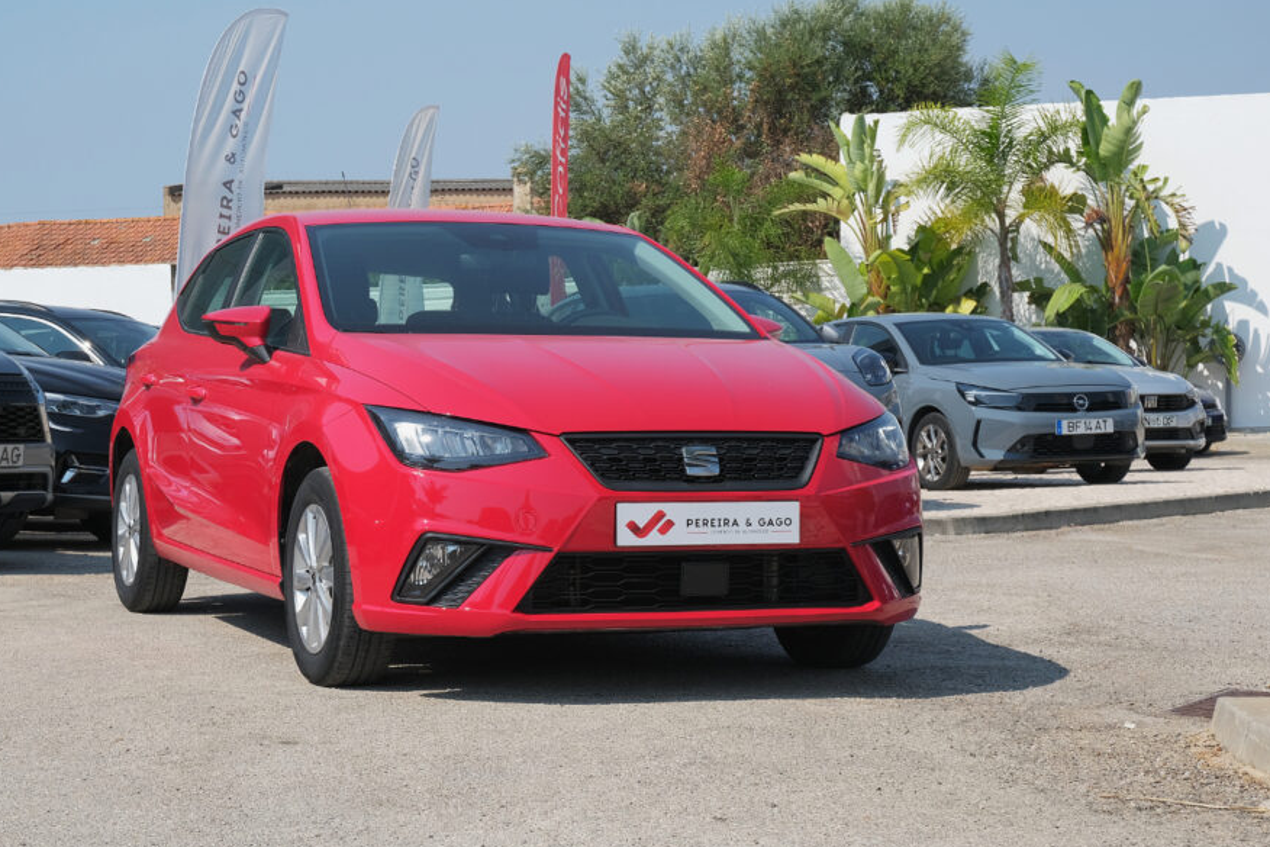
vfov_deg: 19.7
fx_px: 2434
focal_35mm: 69
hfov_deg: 29.2
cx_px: 536
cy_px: 446
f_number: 9
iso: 160
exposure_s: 1/320
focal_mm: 39.6
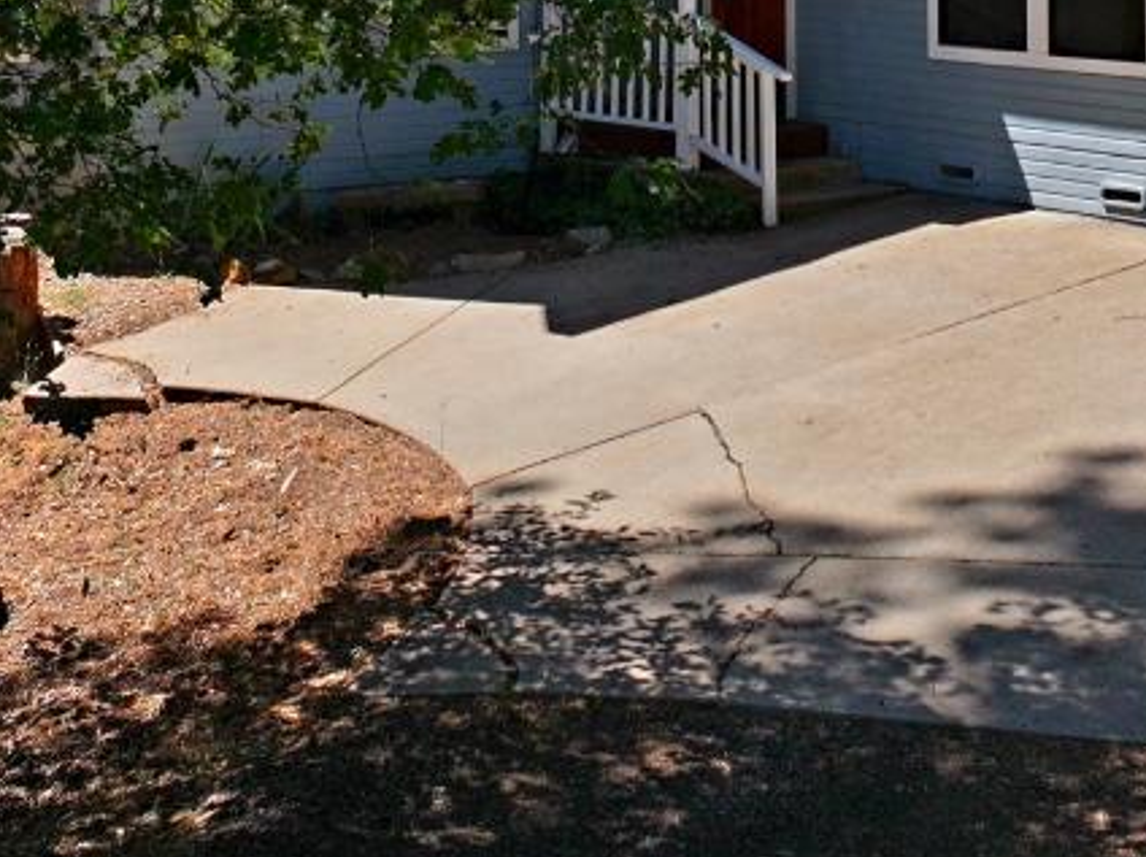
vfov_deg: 16.1
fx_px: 2811
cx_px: 684
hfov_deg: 23.0
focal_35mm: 85
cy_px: -350
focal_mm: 12.29
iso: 120
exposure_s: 1/120
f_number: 2.8
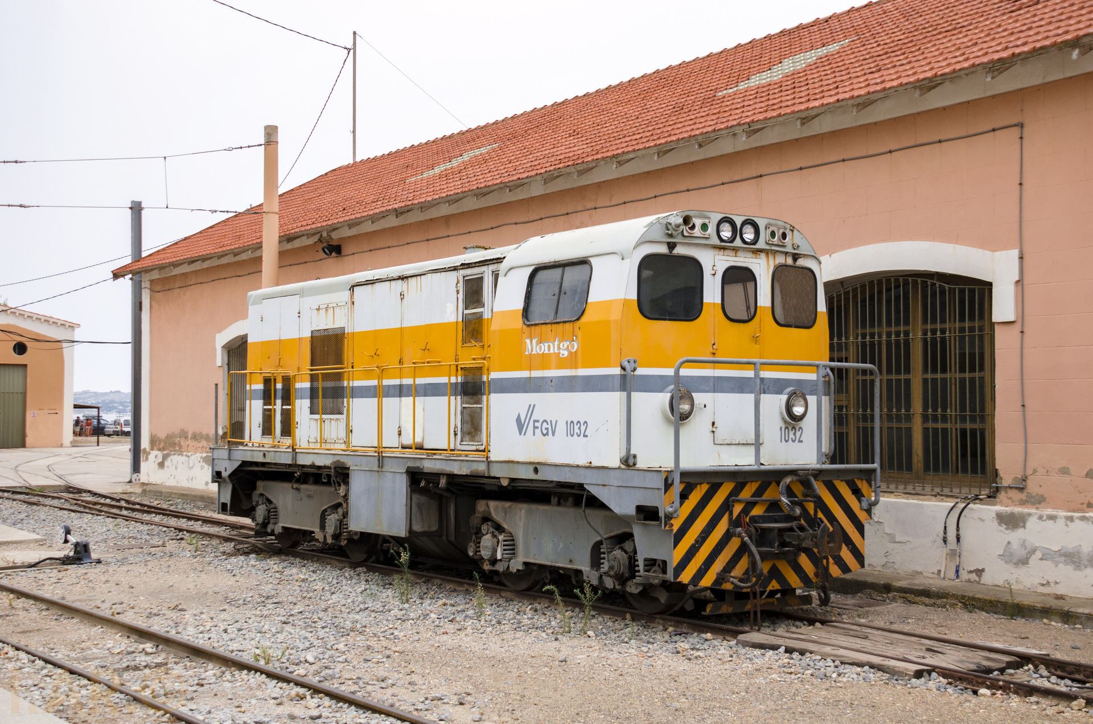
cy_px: 362
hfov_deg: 41.2
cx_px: 546
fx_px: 1454
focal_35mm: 48
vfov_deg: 28.0
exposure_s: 1/200
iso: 200
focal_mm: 32
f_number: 5.6
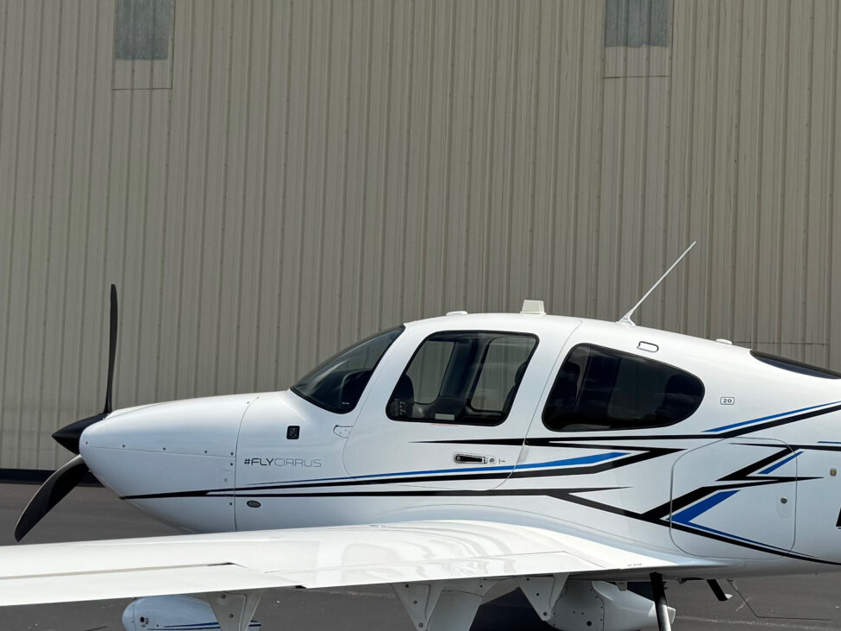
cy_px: 275
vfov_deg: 23.3
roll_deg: -0.7
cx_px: 587
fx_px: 1530
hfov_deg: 30.4
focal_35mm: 63
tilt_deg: +5.6
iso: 80
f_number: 1.78
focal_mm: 6.76
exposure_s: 1/6410
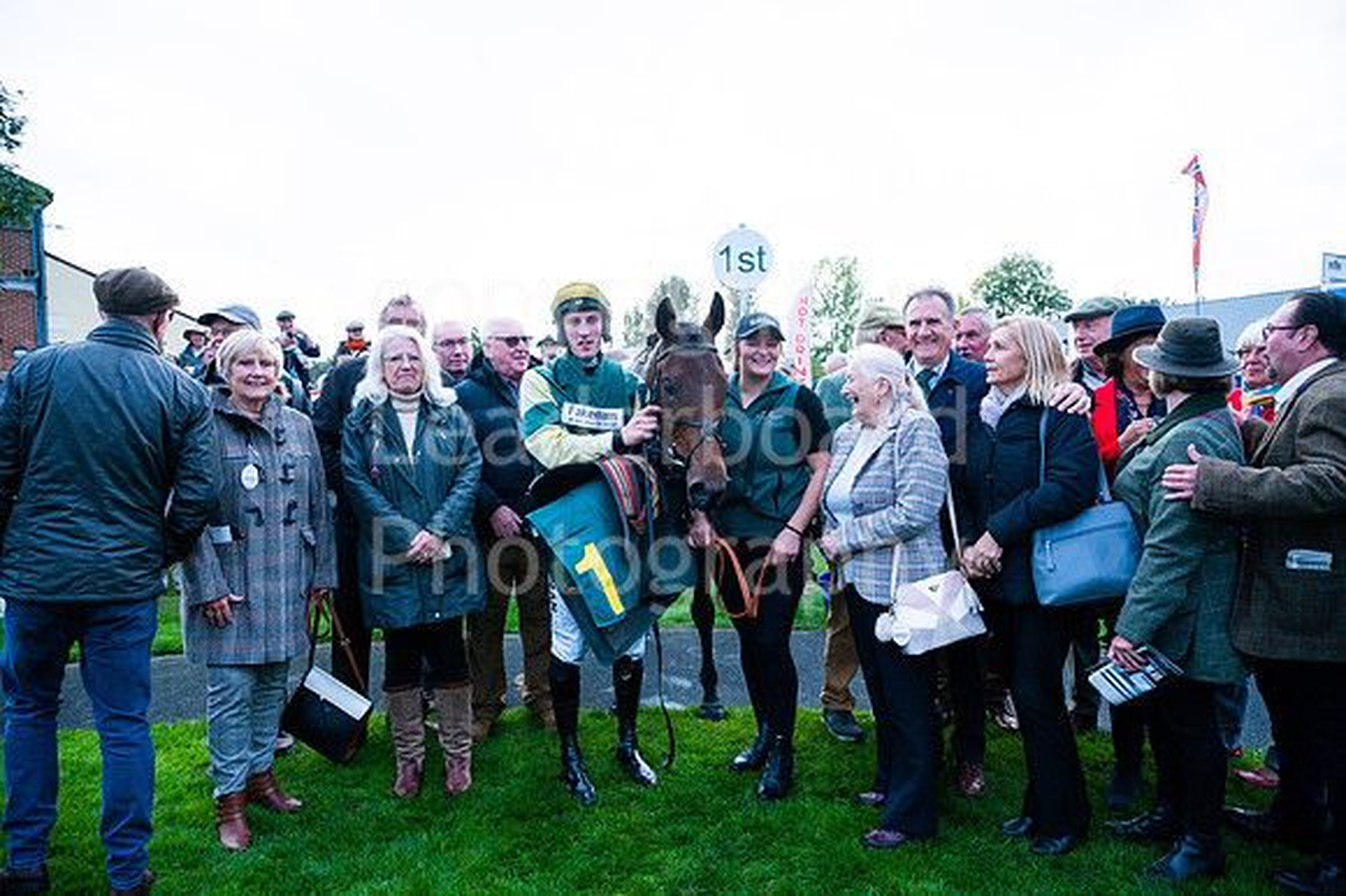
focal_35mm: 24
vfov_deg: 53.1
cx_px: 673
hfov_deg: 73.8
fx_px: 897
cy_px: 448
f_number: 4
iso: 500
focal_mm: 24
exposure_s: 1/5000
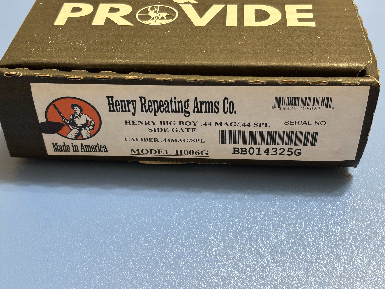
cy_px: 144
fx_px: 578
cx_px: 192
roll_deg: +0.3
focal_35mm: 52
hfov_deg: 36.8
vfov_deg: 28.0
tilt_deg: -39.7
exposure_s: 1/40
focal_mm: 5.96
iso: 200
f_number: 1.6
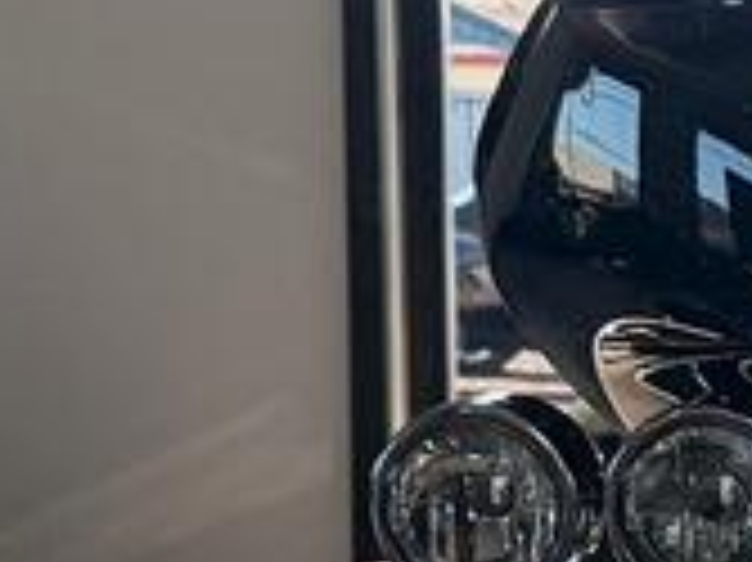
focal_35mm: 184
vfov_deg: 8.0
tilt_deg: -5.5
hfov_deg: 10.1
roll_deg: -1.1
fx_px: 3994
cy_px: 670
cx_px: 1391
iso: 80
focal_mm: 6.76
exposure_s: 1/1091
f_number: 1.78
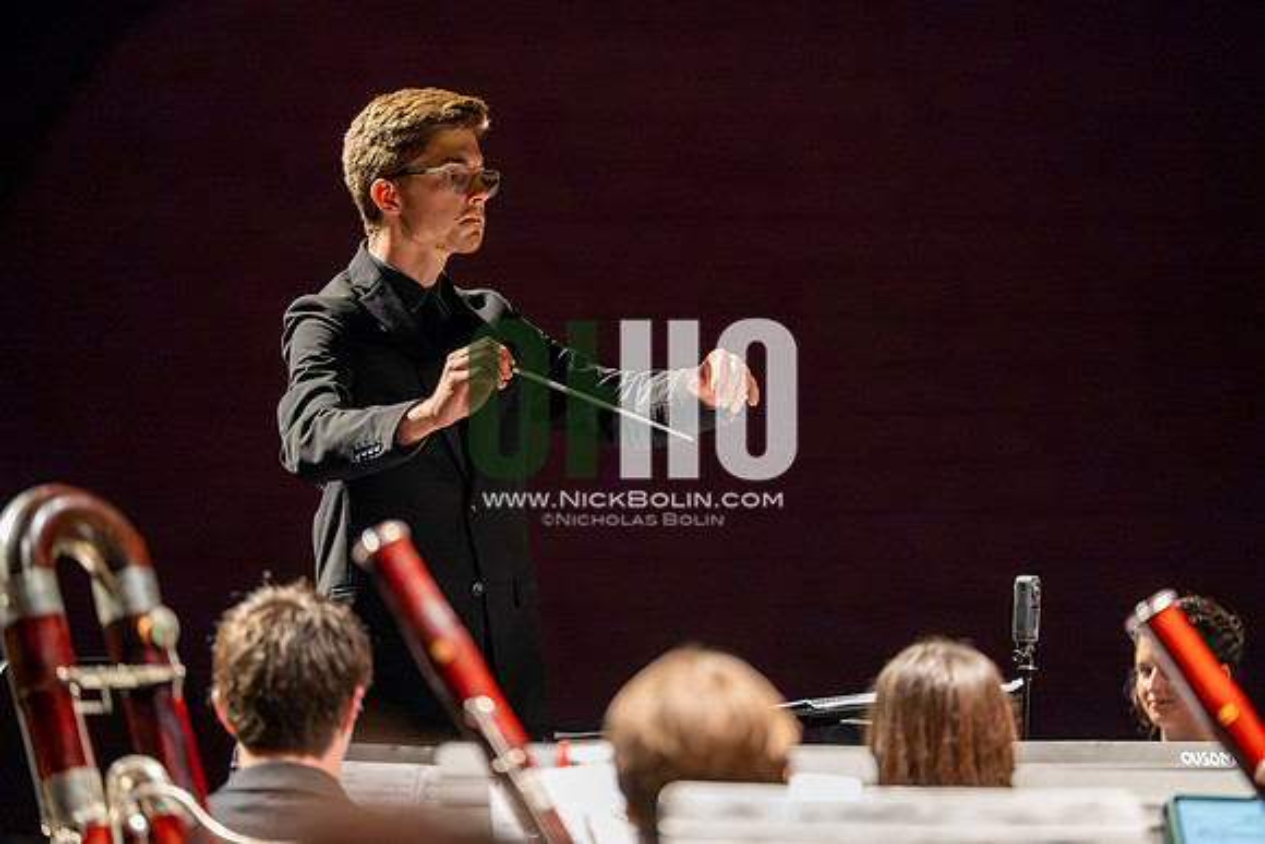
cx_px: 632
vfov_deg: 6.9
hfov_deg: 10.3
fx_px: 7029
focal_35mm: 200
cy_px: 422
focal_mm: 200
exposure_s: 1/640
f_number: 2.8
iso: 16000
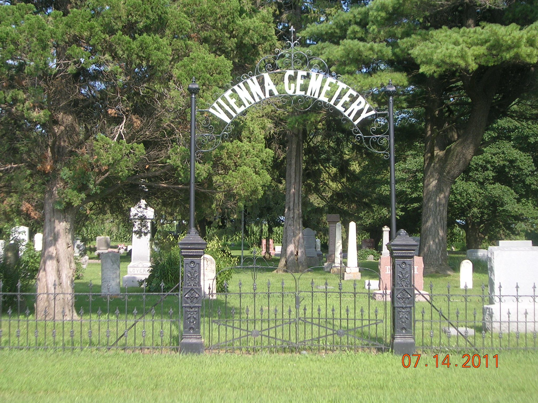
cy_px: 202
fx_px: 1010
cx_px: 269
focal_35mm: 65
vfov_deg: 22.6
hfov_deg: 29.8
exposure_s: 1/276
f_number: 3.5
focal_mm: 9.9
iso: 50
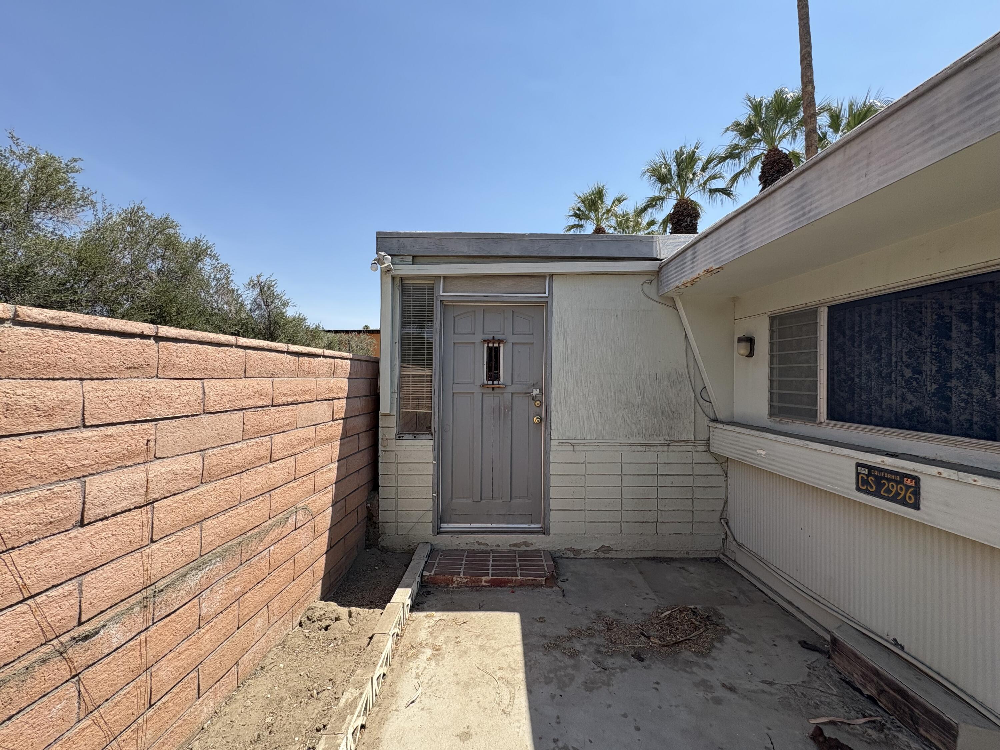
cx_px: 500
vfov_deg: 85.7
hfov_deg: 102.1
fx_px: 404
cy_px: 375
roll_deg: -0.5
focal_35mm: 14
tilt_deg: -0.8
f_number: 2.2
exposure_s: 1/1277
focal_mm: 2.22
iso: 50
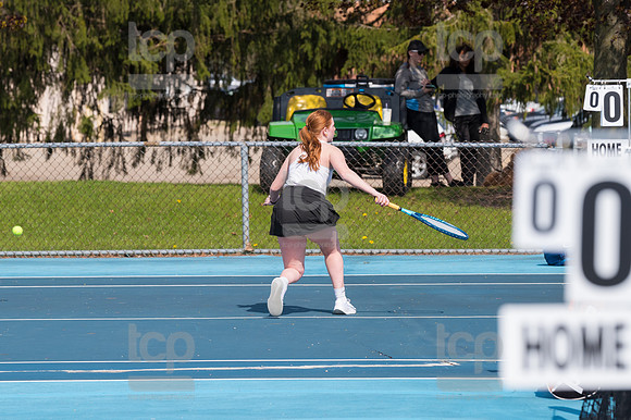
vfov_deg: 6.1
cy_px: 210
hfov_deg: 9.2
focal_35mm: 225
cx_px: 316
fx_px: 3941
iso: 320
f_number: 5.6
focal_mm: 150
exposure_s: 1/1600
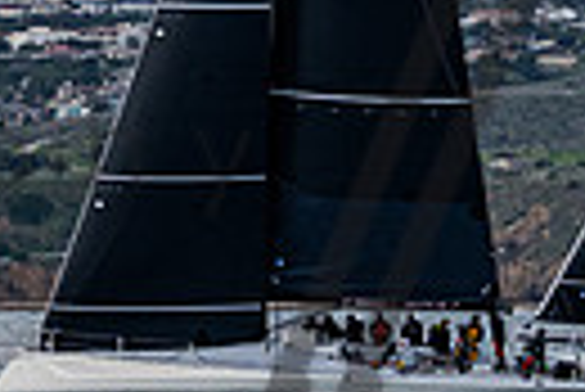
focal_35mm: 634
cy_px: -396
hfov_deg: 3.2
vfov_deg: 2.2
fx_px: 10314
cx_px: 274
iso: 400
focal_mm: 105
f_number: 5.6
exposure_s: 1/3200
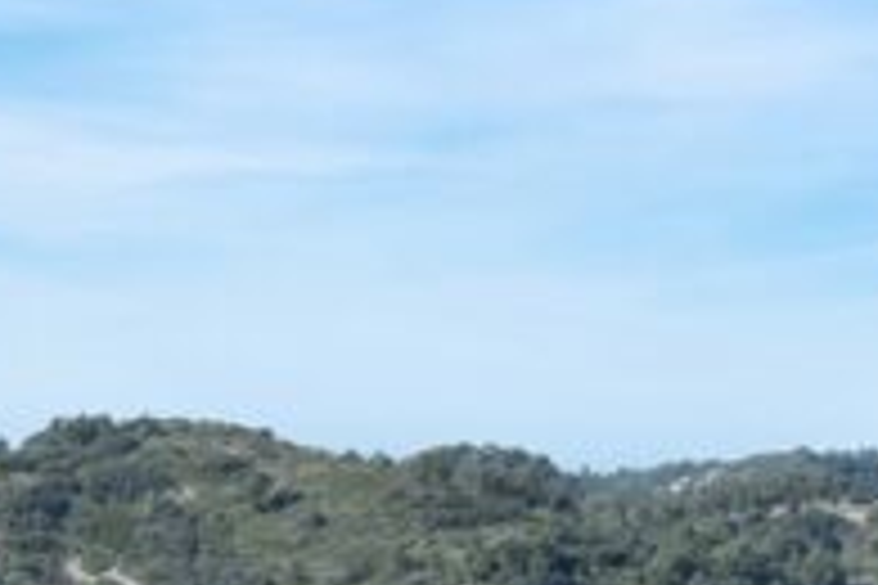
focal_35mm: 142
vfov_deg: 9.2
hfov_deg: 12.7
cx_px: -855
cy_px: 1114
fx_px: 3463
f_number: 11
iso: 100
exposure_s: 1/100
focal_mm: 18
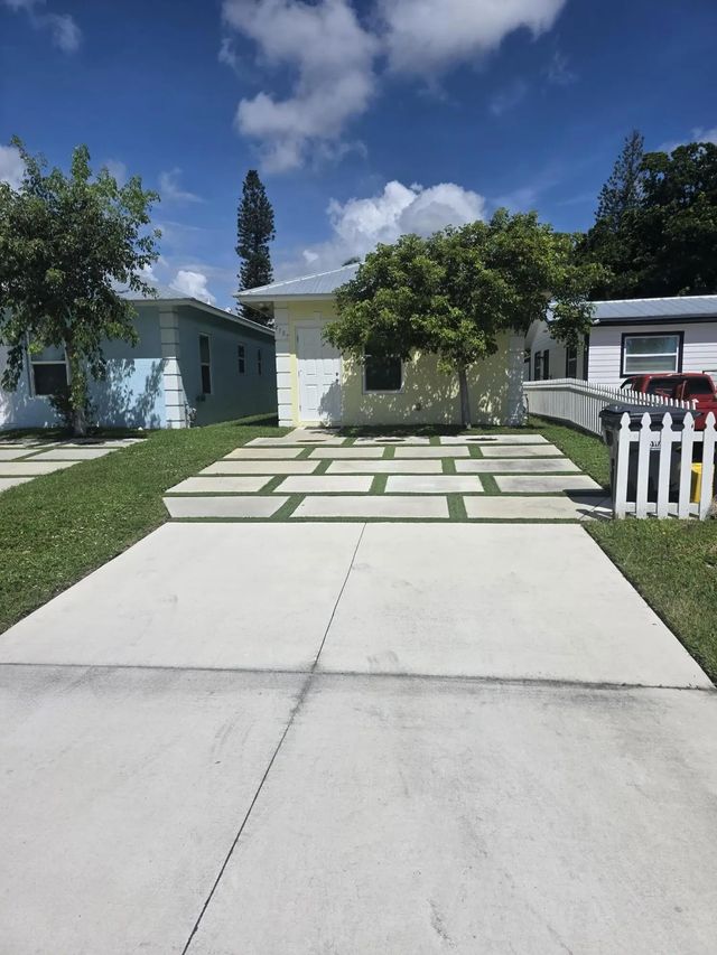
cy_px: 478
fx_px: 635
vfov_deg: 73.9
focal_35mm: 23
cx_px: 358
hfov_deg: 58.9
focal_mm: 6.3
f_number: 1.7
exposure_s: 1/7944
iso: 40
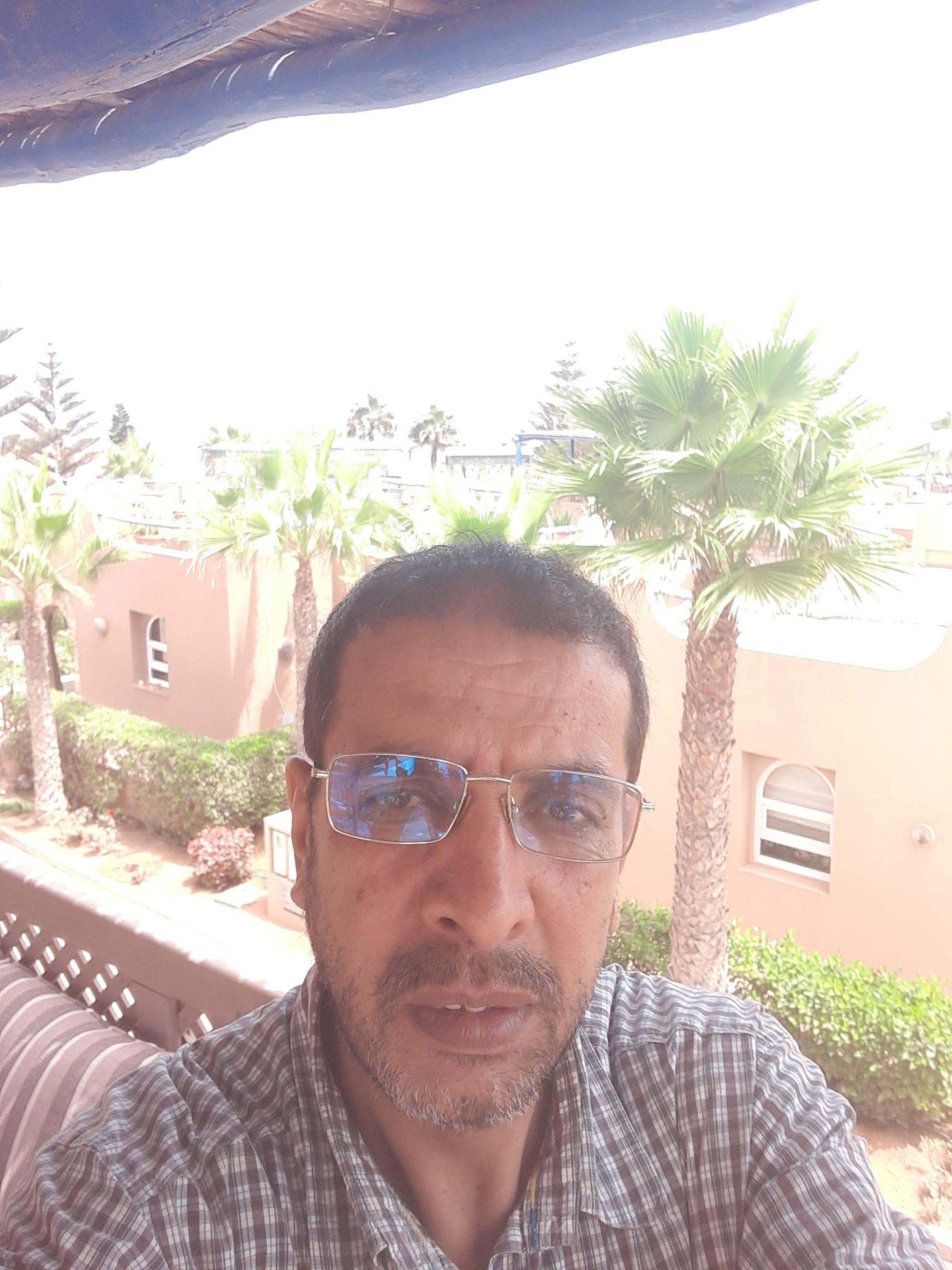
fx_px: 1173
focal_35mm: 32
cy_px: 635
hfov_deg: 44.2
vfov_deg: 56.8
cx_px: 476
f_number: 2
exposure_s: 1/209
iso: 40
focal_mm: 2.66
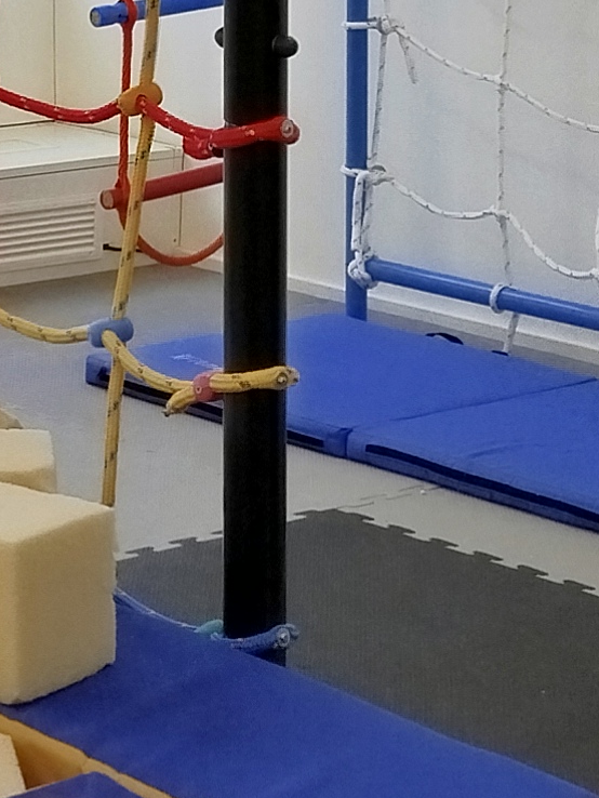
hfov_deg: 11.2
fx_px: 2998
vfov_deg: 14.7
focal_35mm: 130
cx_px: -151
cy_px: -141
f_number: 1.7
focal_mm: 5.31
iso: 100
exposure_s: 1/33
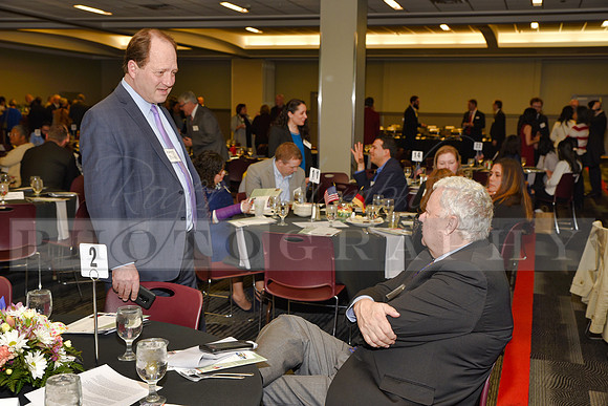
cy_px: 203
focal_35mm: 48
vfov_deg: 28.1
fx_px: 811
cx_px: 304
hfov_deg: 41.1
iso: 200
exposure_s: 1/60
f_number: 5
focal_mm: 48
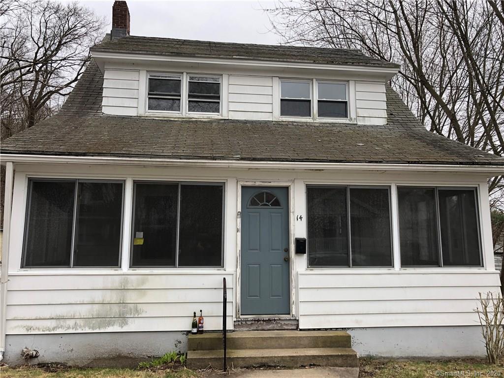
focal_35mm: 28
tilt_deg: +8.7
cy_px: 189
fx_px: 408
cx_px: 252
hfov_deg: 63.4
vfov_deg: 49.7
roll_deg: +0.2
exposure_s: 1/260
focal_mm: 3.99
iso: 20
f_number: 1.8
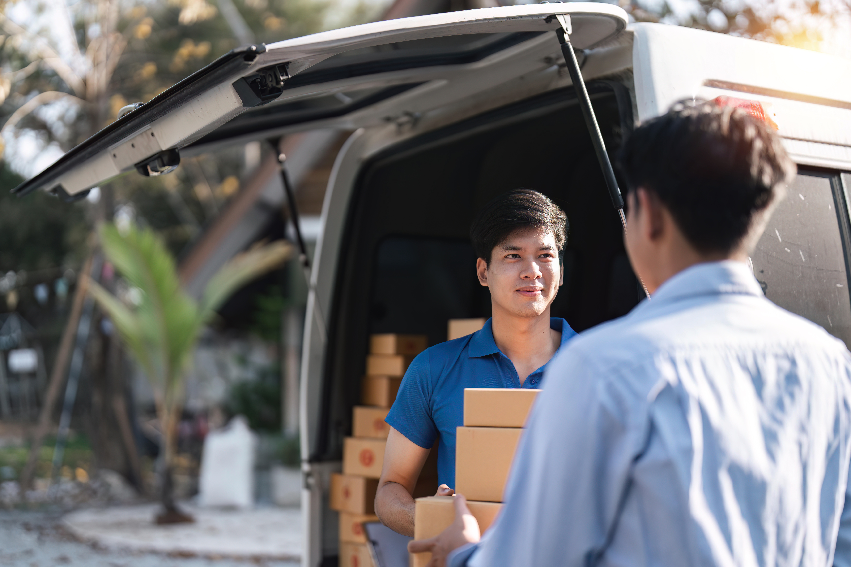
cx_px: 426
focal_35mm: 50
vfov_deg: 27.0
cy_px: 284
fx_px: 1182
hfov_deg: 39.6
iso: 100
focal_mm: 50
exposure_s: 1/1250
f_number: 1.2
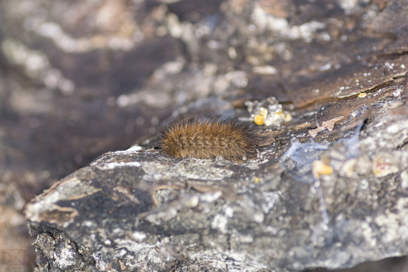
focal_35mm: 135
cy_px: 136
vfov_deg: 10.2
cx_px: 204
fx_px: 1530
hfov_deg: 15.2
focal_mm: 90
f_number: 5
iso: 125
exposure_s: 1/125
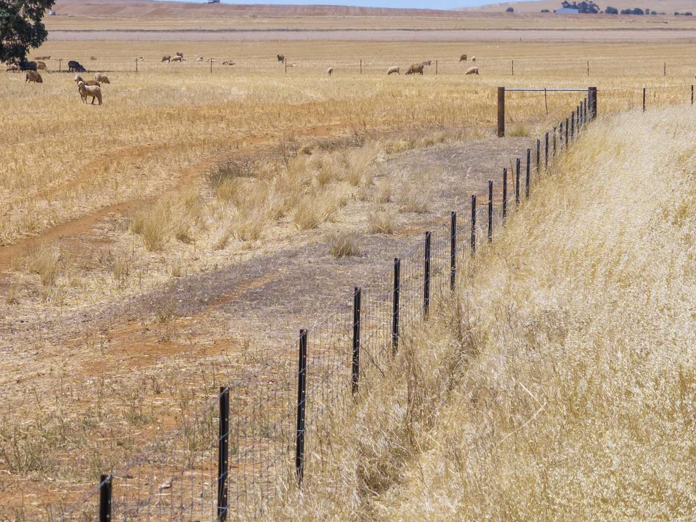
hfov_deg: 7.9
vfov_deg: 5.9
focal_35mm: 250
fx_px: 5024
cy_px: 162
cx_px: 245
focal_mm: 30.71
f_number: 3.4
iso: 100
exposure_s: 1/160
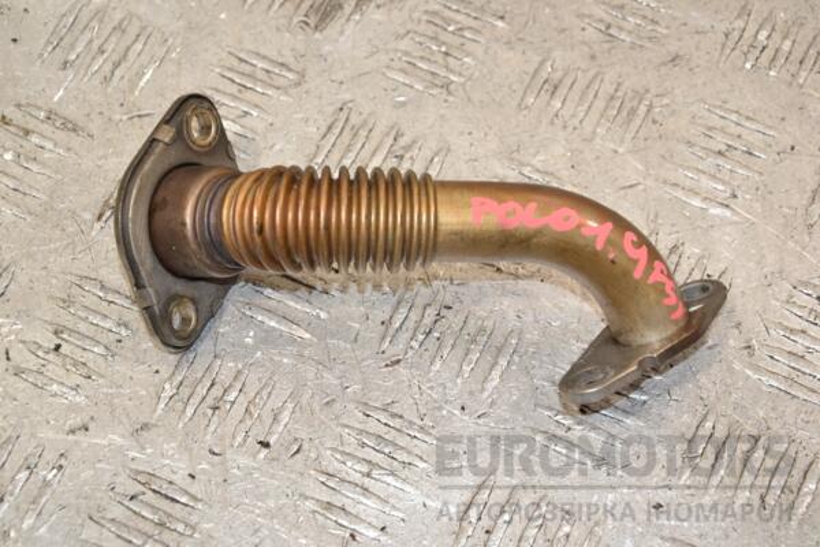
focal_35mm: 105
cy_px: 274
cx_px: 410
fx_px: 2391
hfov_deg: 19.5
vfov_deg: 13.0
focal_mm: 70
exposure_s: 1/200
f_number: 8
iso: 800
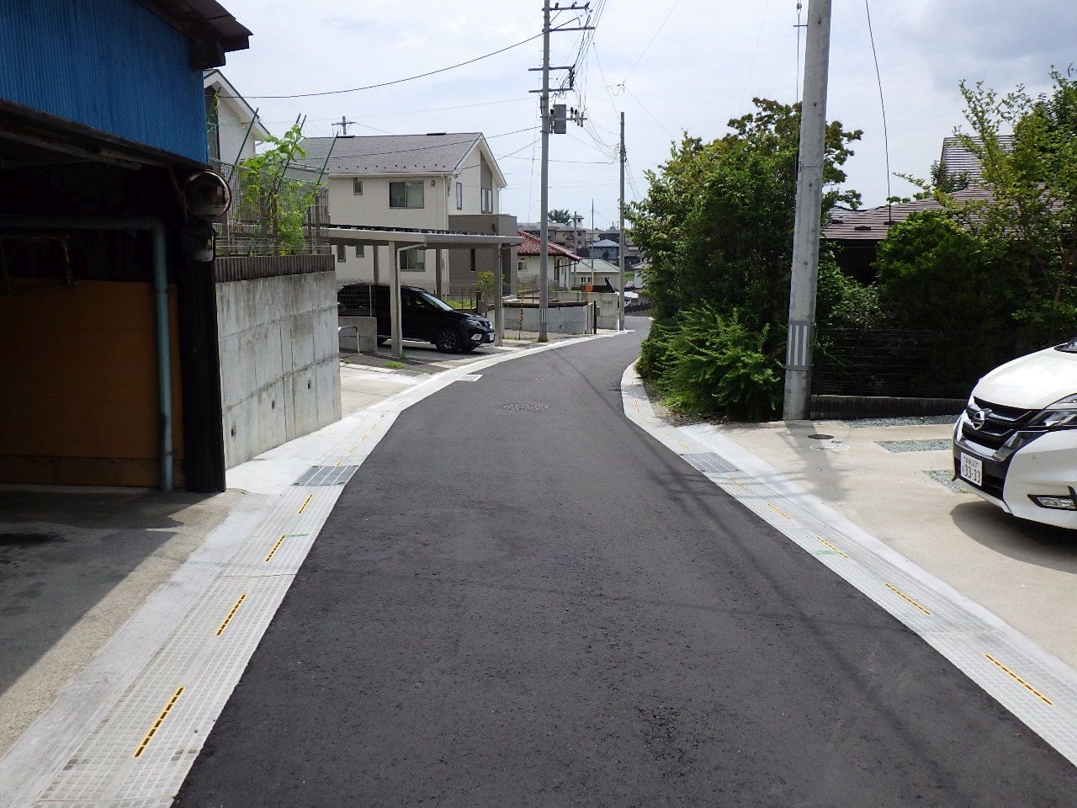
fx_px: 871
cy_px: 404
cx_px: 538
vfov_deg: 49.7
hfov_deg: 63.4
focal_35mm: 28
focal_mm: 5
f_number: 4.2
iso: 125
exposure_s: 1/1250
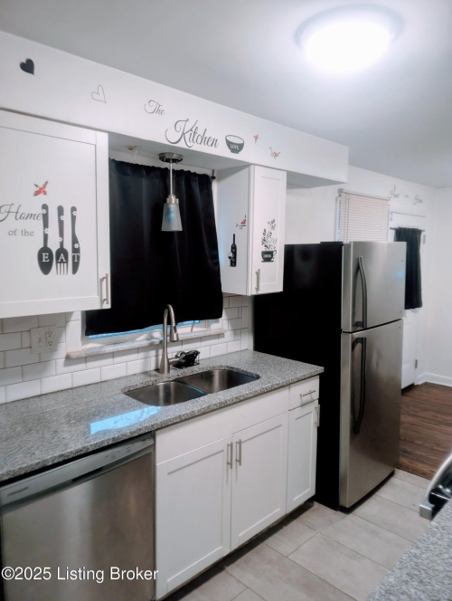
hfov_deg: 56.9
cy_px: 300
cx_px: 226
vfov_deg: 71.5
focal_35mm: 24
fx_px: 417
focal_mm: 6.9
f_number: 1.68
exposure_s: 1/24
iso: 46
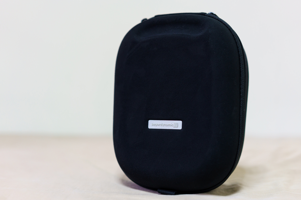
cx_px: 150
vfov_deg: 24.6
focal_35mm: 55
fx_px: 460
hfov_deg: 36.2
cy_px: 100
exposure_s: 1/60
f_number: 2
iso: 800
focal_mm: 55
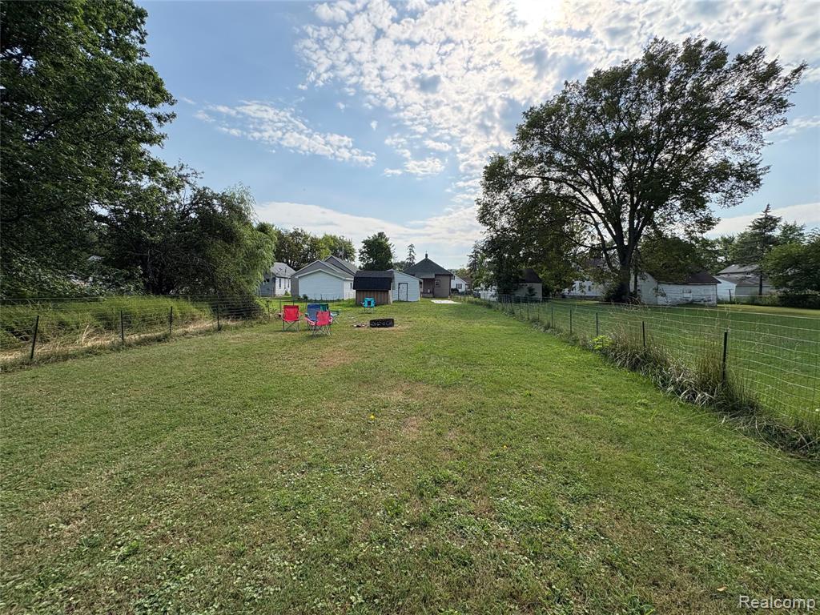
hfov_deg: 102.1
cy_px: 308
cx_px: 410
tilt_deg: -2.5
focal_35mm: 14
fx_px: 332
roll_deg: -0.4
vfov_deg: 85.7
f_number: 2.2
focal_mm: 2.22
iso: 64
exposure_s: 1/1709
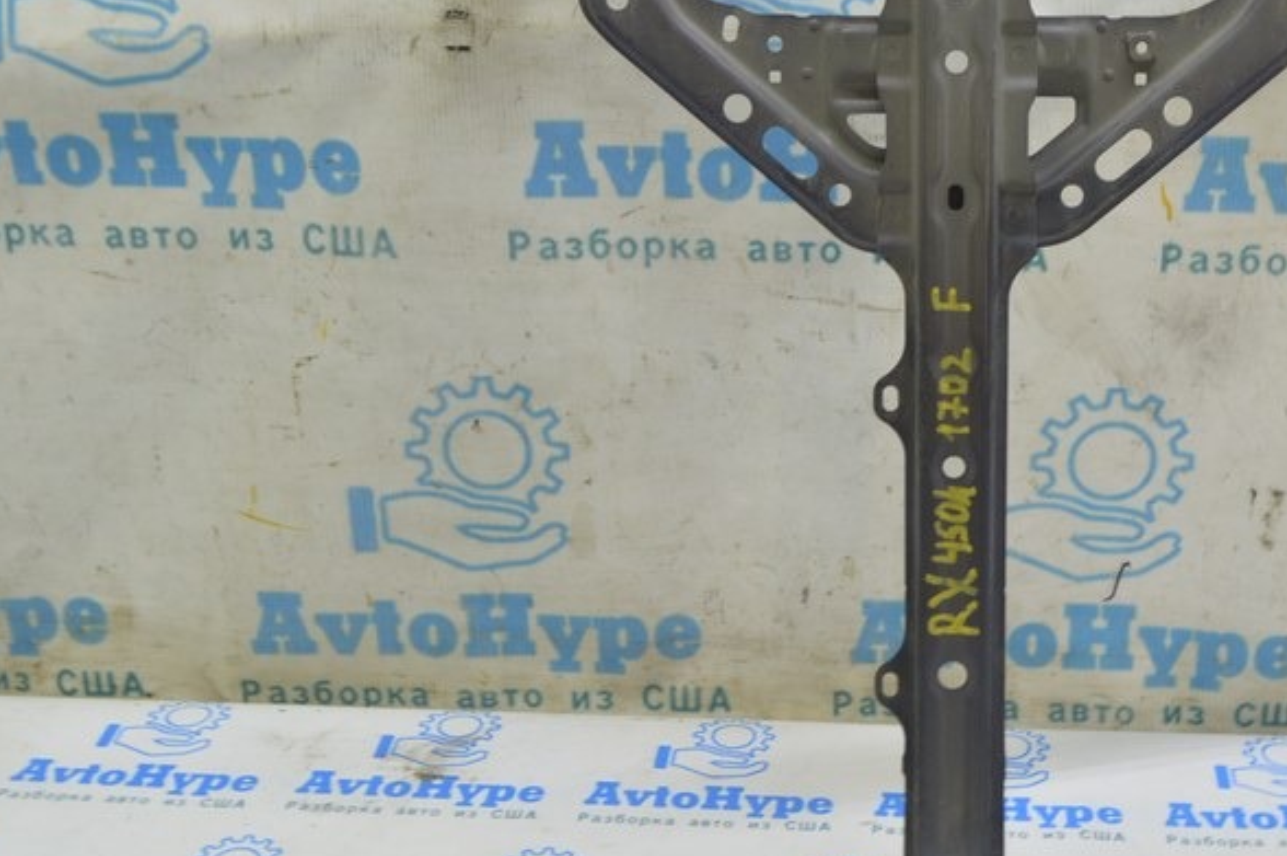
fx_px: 1960
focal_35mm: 55
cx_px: 886
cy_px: 286
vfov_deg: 24.5
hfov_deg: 35.9
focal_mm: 21
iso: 400
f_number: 5.6
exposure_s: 1/20
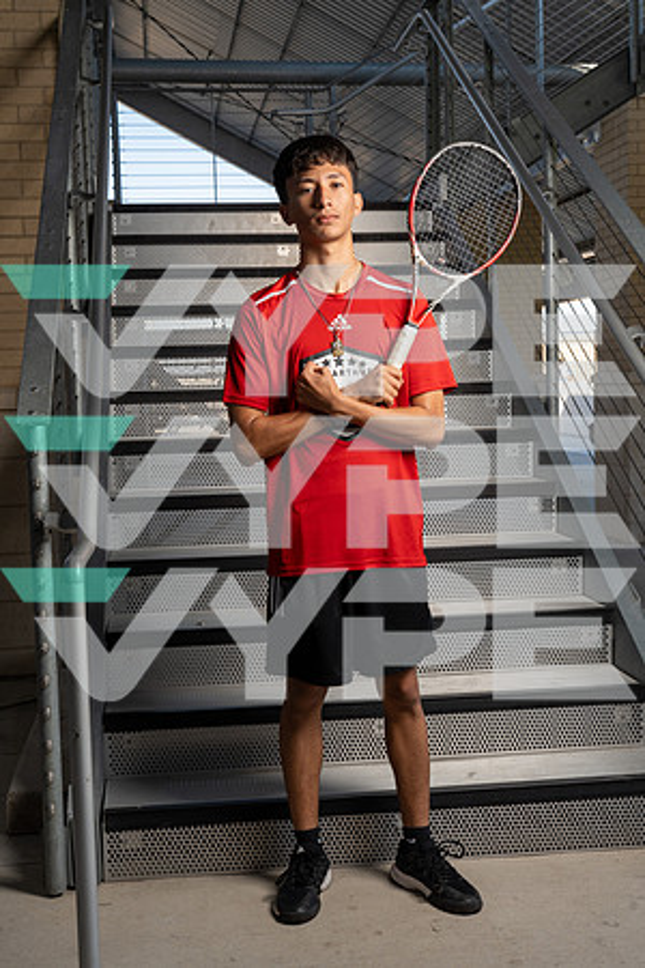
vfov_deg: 41.1
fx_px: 1290
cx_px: 322
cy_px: 484
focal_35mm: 48
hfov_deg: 28.1
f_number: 8
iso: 250
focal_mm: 48
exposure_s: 1/250
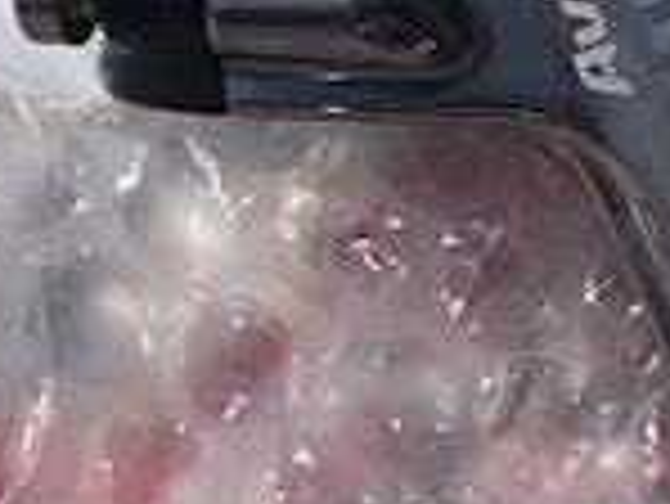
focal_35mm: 150
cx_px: 436
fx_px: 2906
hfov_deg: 13.1
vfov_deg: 9.9
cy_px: 108
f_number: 1.8
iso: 20
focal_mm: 3.99
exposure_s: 1/6897
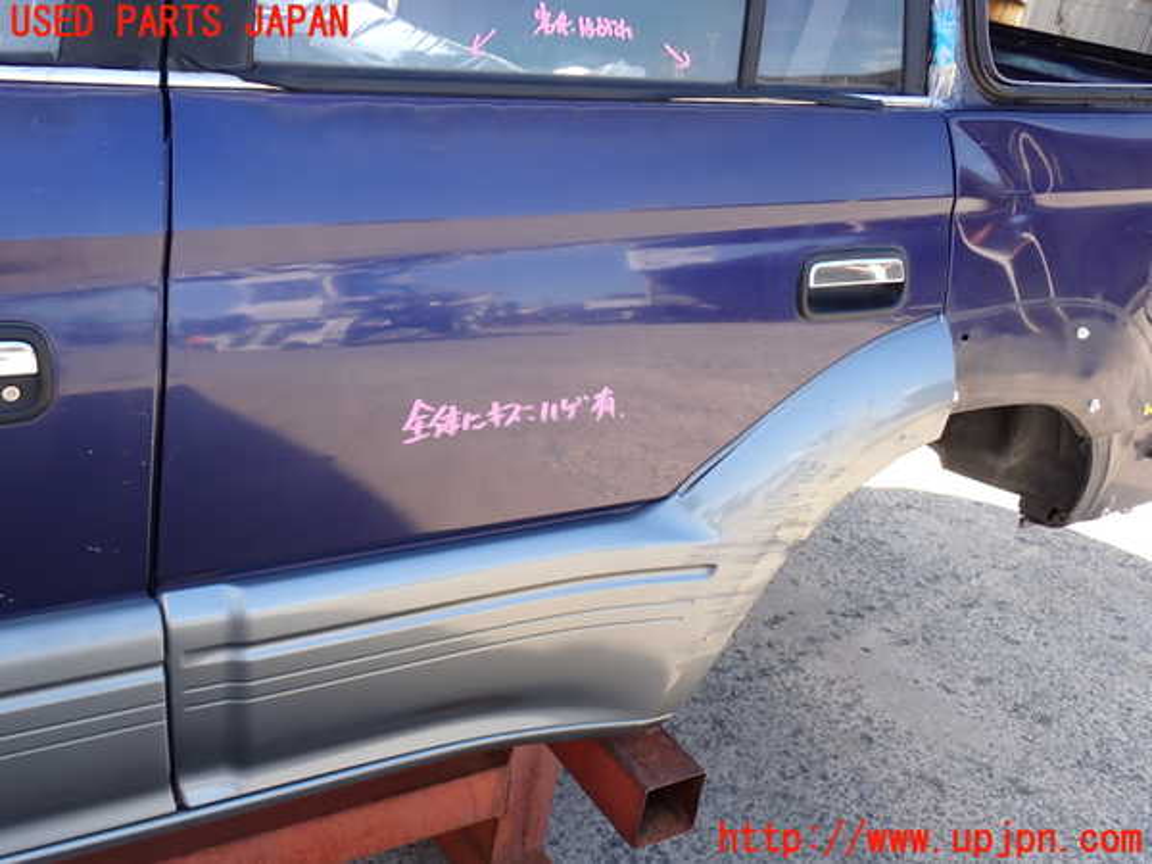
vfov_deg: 39.7
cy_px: 432
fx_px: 1198
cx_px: 576
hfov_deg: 51.4
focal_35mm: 36
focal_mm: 6.37
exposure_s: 1/100
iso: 100
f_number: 3.5
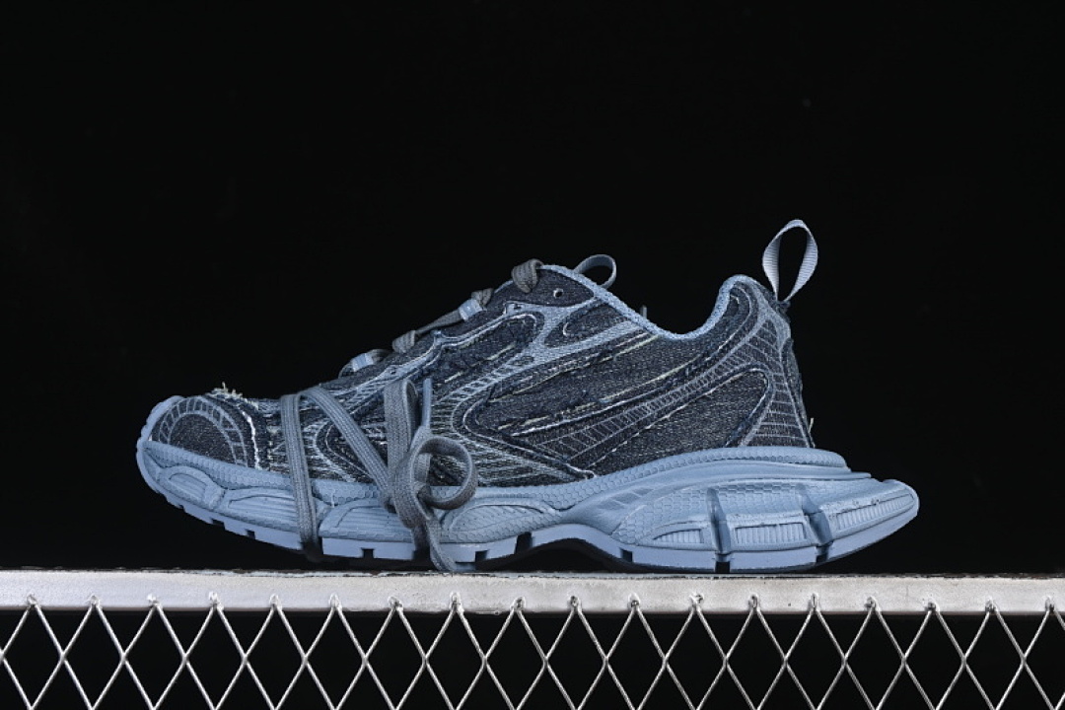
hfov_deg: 27.0
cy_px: 355
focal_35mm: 75
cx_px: 532
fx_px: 2219
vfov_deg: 18.2
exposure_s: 1/60
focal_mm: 50
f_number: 7.1
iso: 160
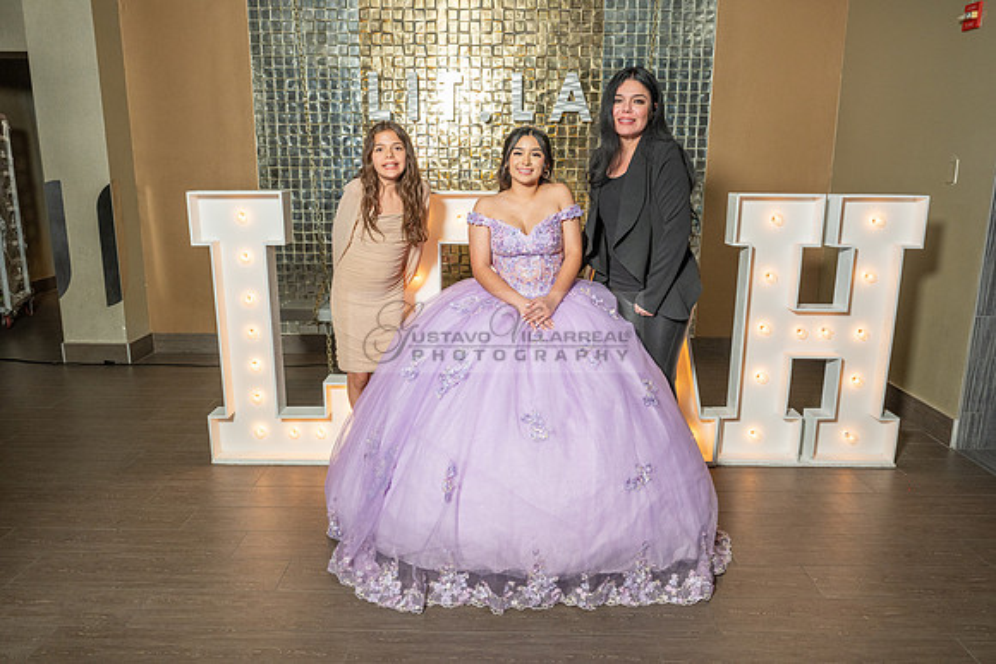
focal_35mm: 27
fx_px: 747
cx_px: 498
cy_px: 332
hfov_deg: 67.4
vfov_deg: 48.0
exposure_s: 1/125
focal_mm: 27
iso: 640
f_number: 5
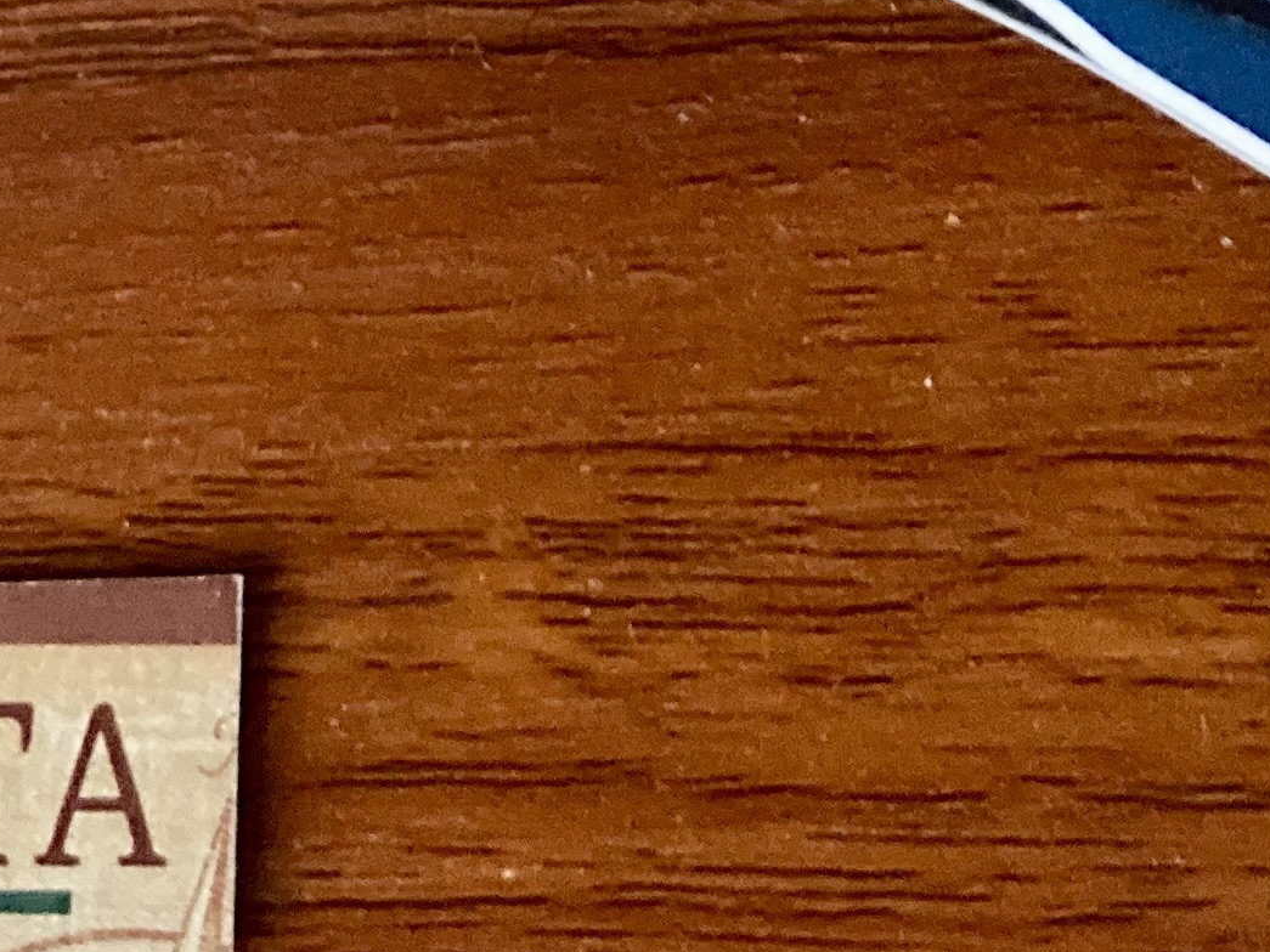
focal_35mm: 108
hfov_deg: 18.2
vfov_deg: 12.5
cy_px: -755
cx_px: 739
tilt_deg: -80.2
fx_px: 3963
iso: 640
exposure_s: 1/21
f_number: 1.8
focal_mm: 3.99
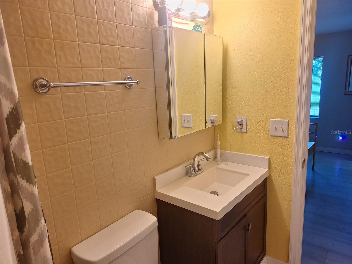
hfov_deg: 73.9
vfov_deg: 58.9
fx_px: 234
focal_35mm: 23
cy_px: 132
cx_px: 176
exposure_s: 1/60
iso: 64
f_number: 1.8
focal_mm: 5.54
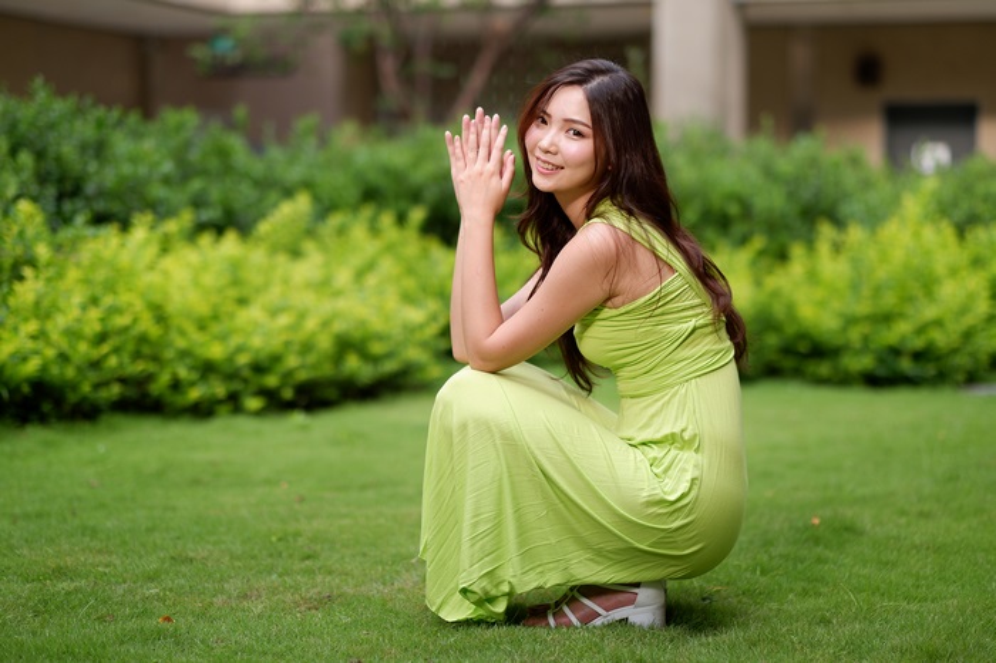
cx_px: 498
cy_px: 332
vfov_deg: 16.2
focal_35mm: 84
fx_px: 2323
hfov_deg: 24.2
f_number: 1.2
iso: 200
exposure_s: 1/1000
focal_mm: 56
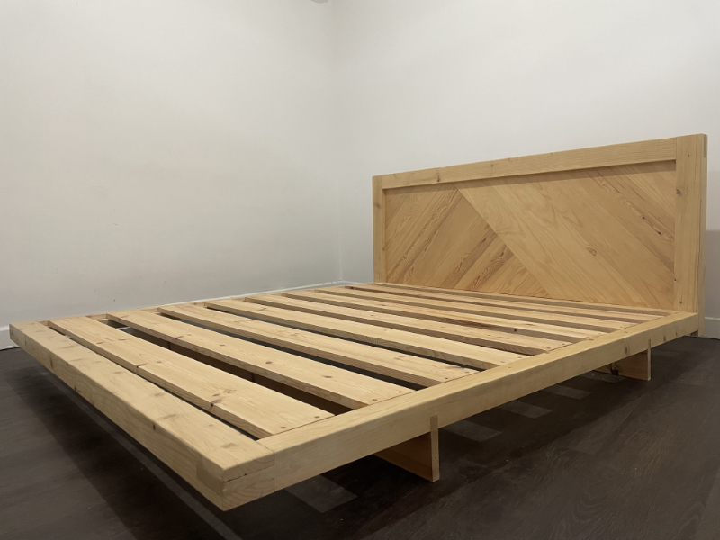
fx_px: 541
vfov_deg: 53.1
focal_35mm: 26
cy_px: 270
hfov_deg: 67.3
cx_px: 360
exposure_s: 1/60
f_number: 1.6
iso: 250
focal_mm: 4.2
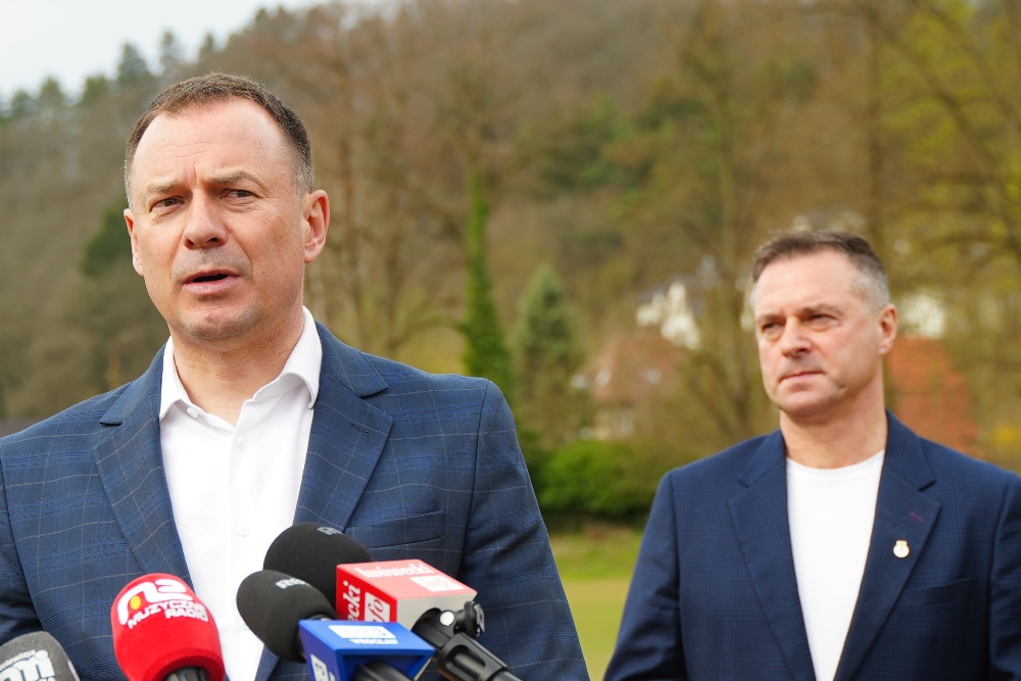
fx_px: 1106
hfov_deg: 49.5
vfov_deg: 34.2
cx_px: 510
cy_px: 340
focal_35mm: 39
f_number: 2.8
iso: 100
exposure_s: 1/250
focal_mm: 39
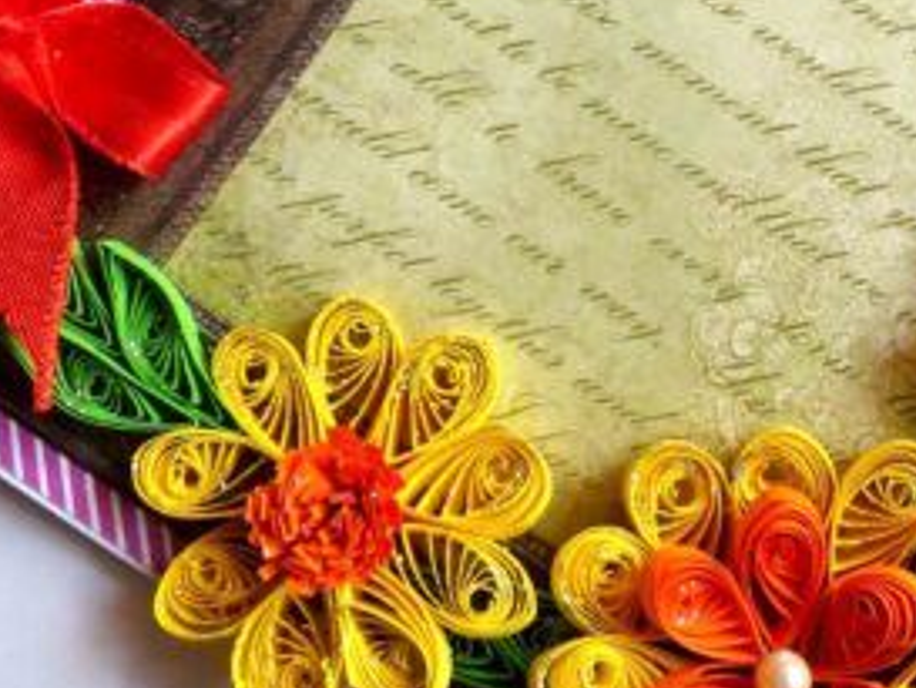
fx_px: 1456
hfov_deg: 33.9
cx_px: 725
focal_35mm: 55
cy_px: 178
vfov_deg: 26.3
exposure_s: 1/60
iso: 125
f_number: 2.8
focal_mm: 4.5
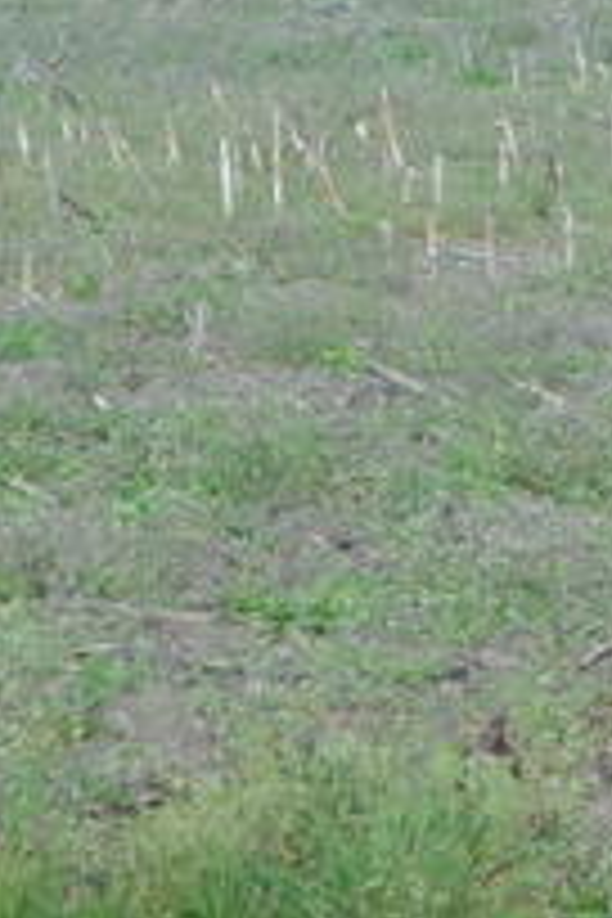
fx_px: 6375
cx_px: 1094
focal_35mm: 250
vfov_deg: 8.0
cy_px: -554
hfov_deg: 5.4
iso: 200
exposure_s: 1/200
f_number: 7.1
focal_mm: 22
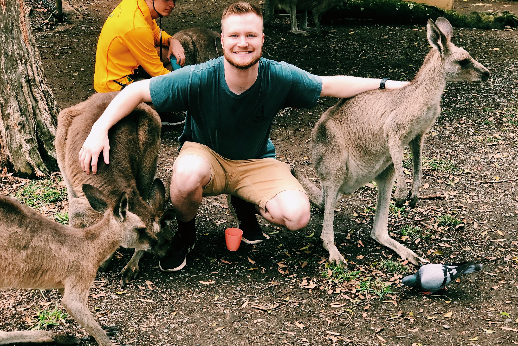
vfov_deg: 22.6
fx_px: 863
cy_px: 153
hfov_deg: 33.4
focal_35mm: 60
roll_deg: -2.1
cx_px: 258
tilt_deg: -17.8
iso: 32
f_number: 2.8
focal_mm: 6.6
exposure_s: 1/120
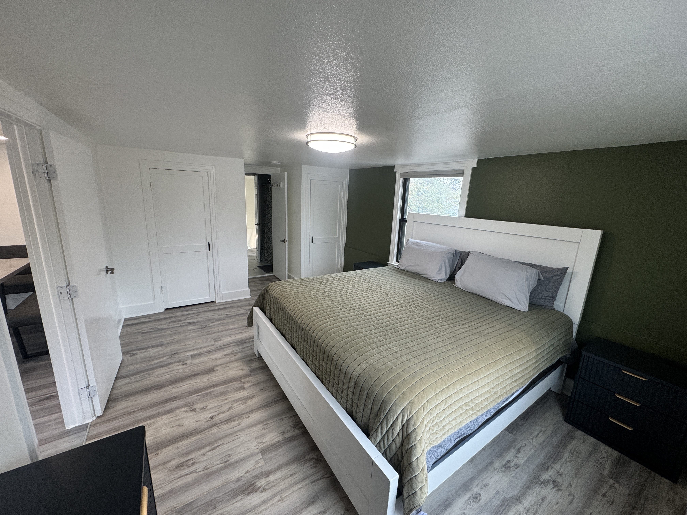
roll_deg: -2.4
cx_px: 344
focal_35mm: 14
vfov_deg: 85.7
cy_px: 258
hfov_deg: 102.1
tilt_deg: -13.2
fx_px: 278
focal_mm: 2.22
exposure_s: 1/100
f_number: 2.2
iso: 125
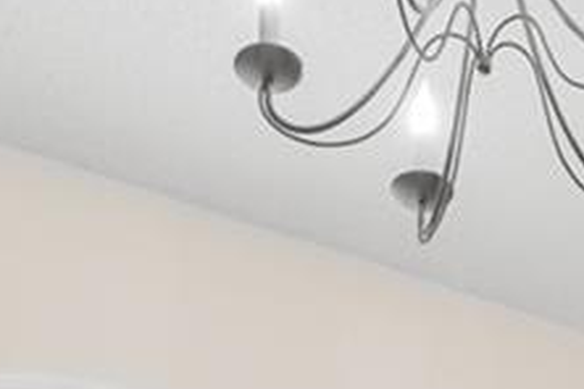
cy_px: 1243
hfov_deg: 20.0
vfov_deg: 9.7
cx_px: 463
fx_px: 1638
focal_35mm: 101
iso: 200
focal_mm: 14
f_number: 8
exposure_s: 1/50
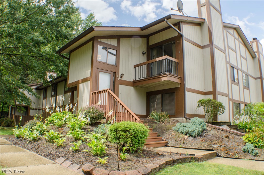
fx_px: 263
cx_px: 132
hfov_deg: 53.2
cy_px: 88
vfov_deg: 36.7
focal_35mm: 36
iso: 160
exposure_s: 1/125
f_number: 11
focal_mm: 24
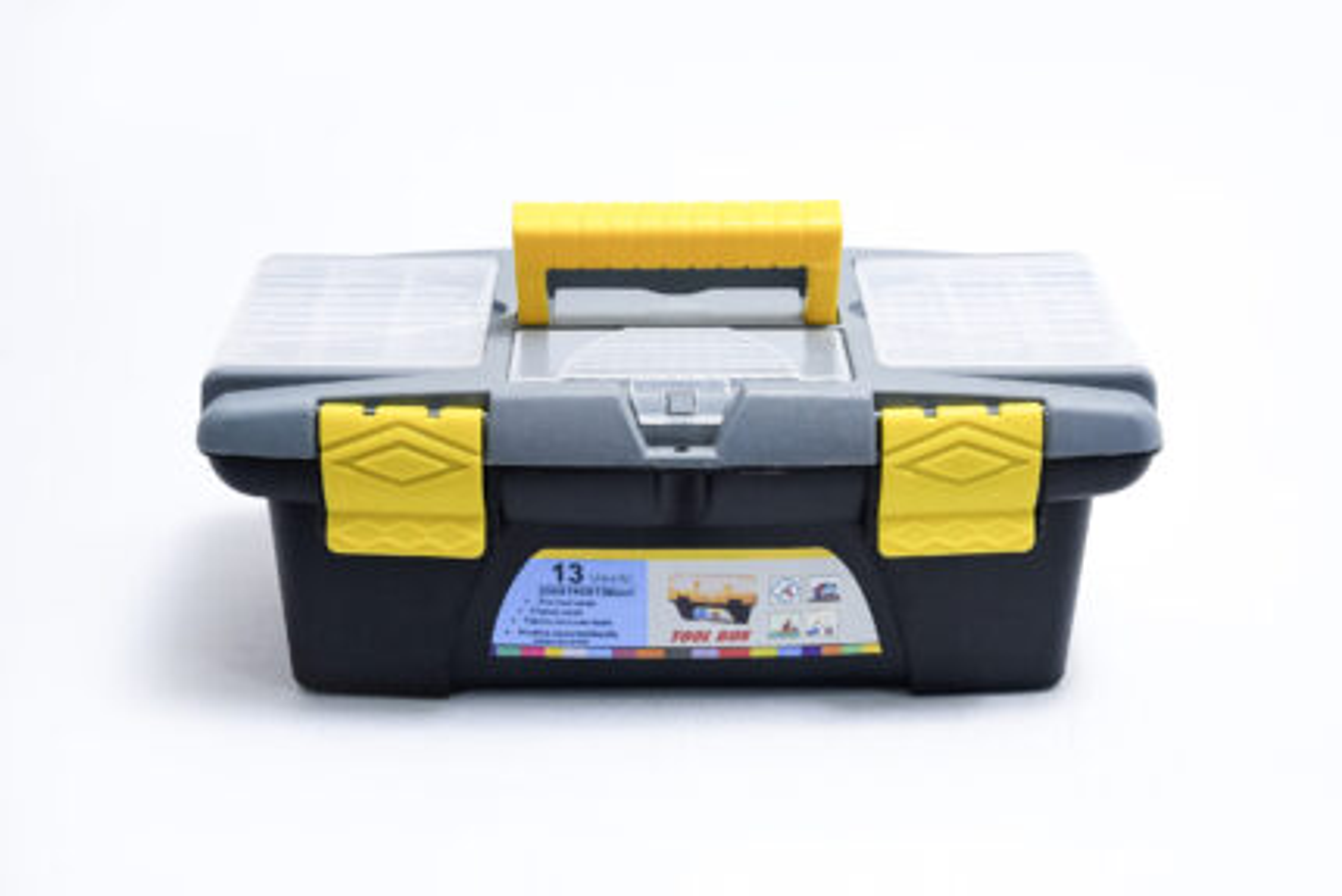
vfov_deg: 23.4
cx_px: 671
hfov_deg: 34.5
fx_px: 2163
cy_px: 448
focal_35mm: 58
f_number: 8
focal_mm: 58
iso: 3200
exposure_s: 1/250
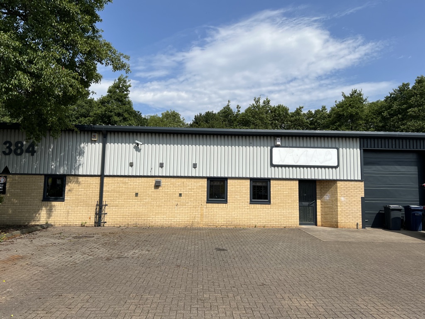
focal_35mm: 26
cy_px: 160
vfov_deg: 53.1
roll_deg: -0.9
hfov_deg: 67.3
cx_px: 212
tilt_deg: +5.9
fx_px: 319
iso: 50
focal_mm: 5.7
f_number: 1.5
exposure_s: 1/6579
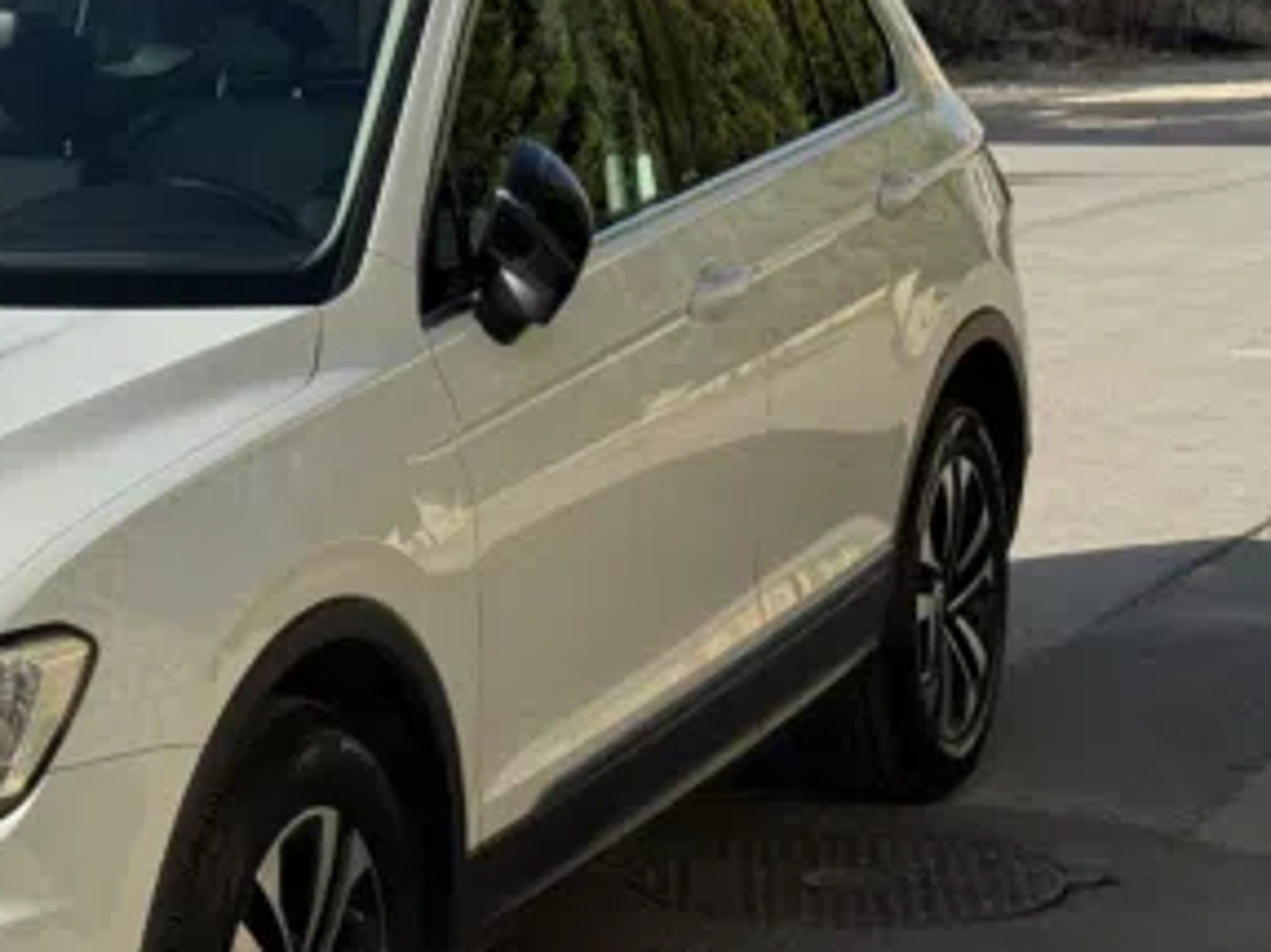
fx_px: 3927
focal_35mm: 107
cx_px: -84
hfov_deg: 17.8
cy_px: 505
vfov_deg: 13.8
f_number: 1.78
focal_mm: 6.76
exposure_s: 1/5376
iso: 64
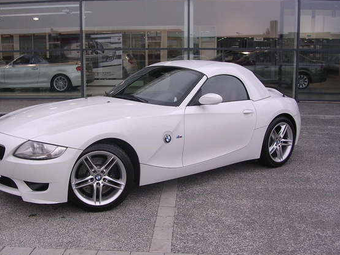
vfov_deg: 32.9
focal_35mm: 44
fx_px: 432
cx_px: 147
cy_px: 135
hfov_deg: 42.8
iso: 100
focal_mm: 5.8
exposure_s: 1/154
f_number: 2.8
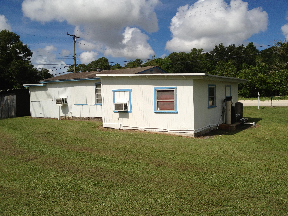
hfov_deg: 52.6
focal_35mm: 35
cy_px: 108
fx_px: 291
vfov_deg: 40.7
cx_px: 144
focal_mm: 4.28
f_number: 2.4
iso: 50
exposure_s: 1/3953
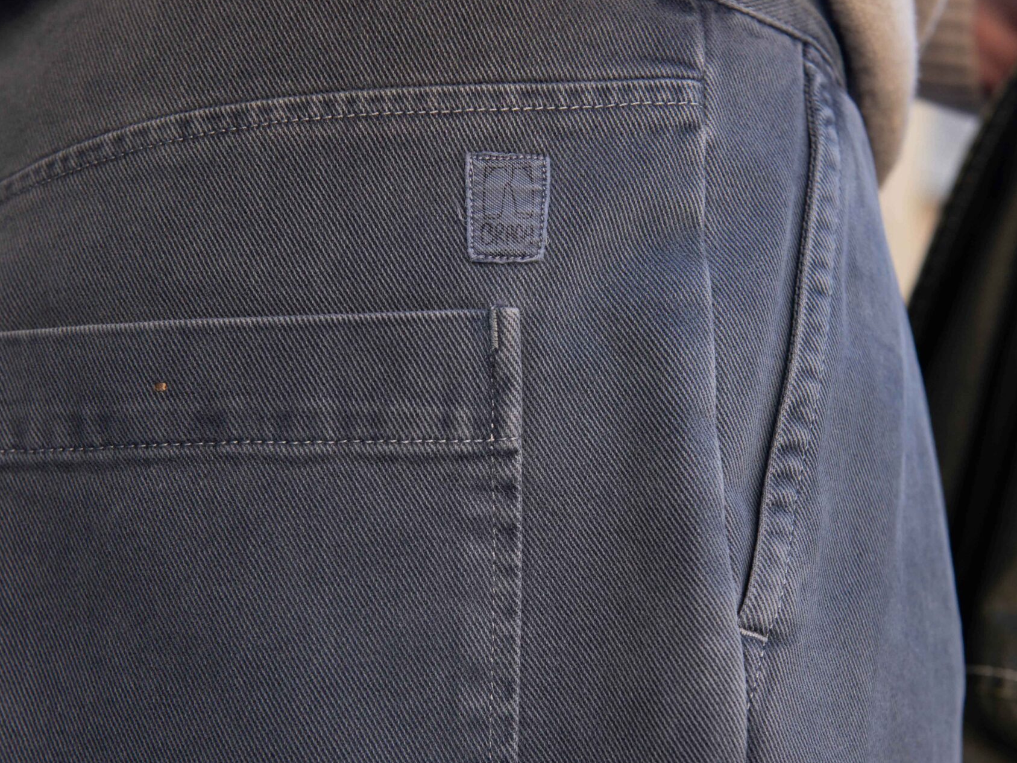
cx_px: 505
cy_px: 480
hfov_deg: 26.7
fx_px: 2145
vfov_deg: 20.1
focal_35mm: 73
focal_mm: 50
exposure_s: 1/400
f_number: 5
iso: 500
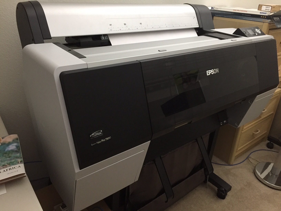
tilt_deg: -26.8
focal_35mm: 29
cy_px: 106
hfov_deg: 61.7
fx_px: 235
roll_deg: -3.7
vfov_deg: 48.2
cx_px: 140
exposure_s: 1/24
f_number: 2.2
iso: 250
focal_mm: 4.15
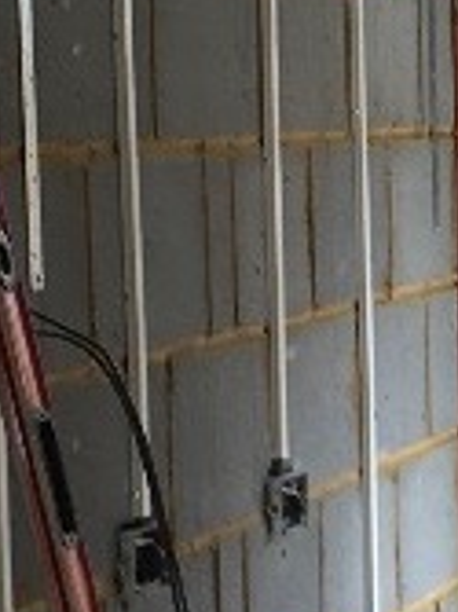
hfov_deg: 7.1
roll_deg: +0.8
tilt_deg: -3.1
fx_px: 3692
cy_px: 572
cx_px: 513
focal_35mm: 209
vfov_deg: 9.4
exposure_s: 1/50
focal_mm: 4.15
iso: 25
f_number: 2.2
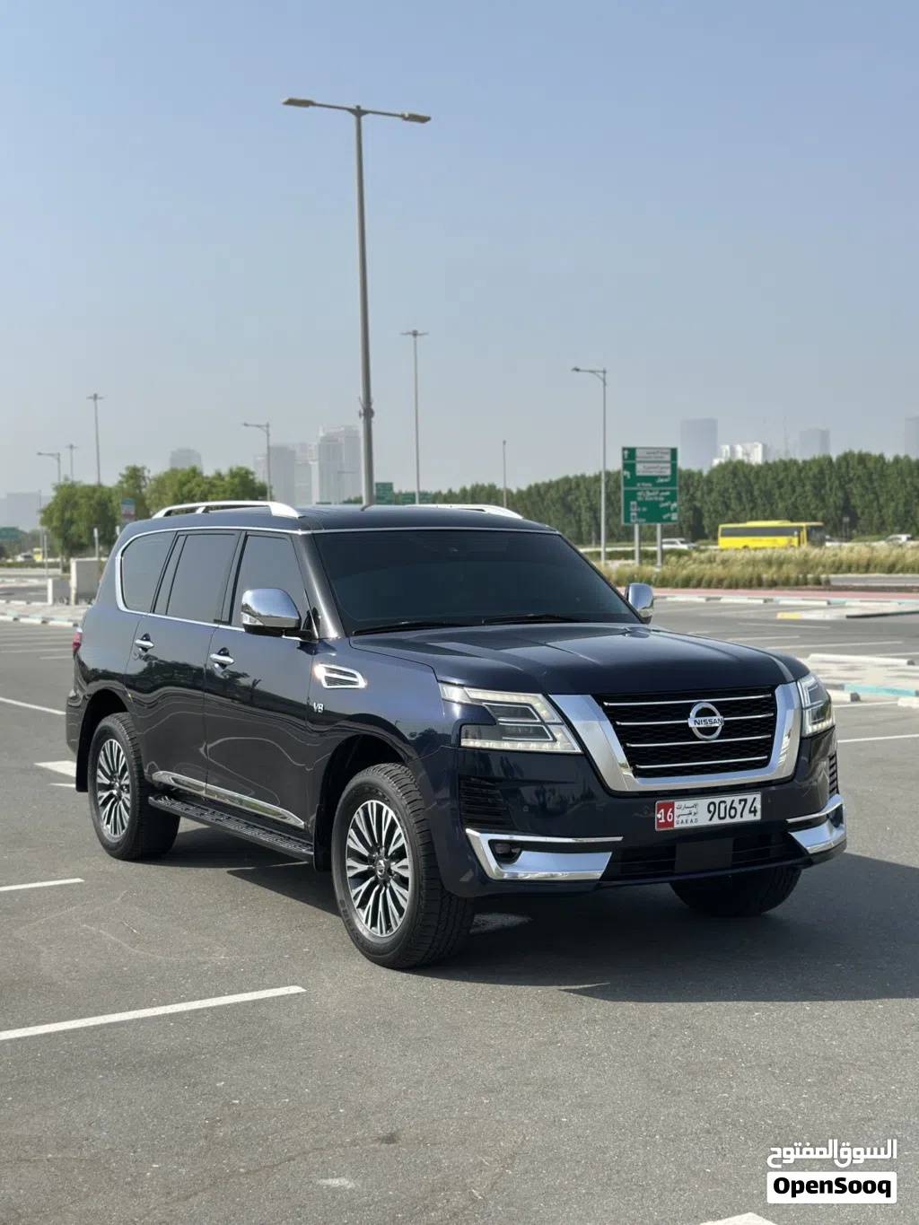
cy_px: 612
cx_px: 460
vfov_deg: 39.7
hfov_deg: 30.3
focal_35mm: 48
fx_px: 1699
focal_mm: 6.86
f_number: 1.78
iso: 100
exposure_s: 1/2532
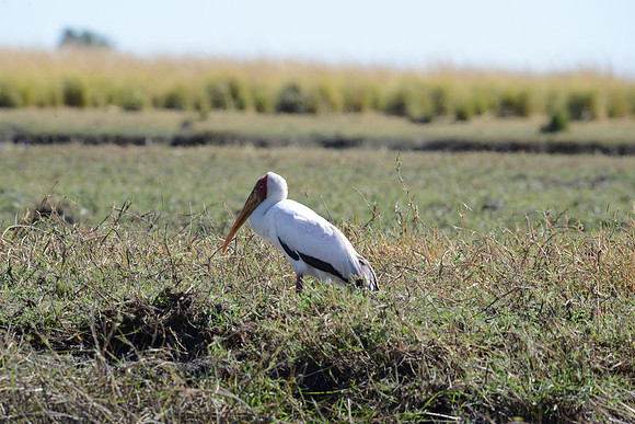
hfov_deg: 3.4
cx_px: 318
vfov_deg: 2.3
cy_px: 212
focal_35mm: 600
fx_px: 10585
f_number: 14
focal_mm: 600
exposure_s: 1/800
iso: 1600
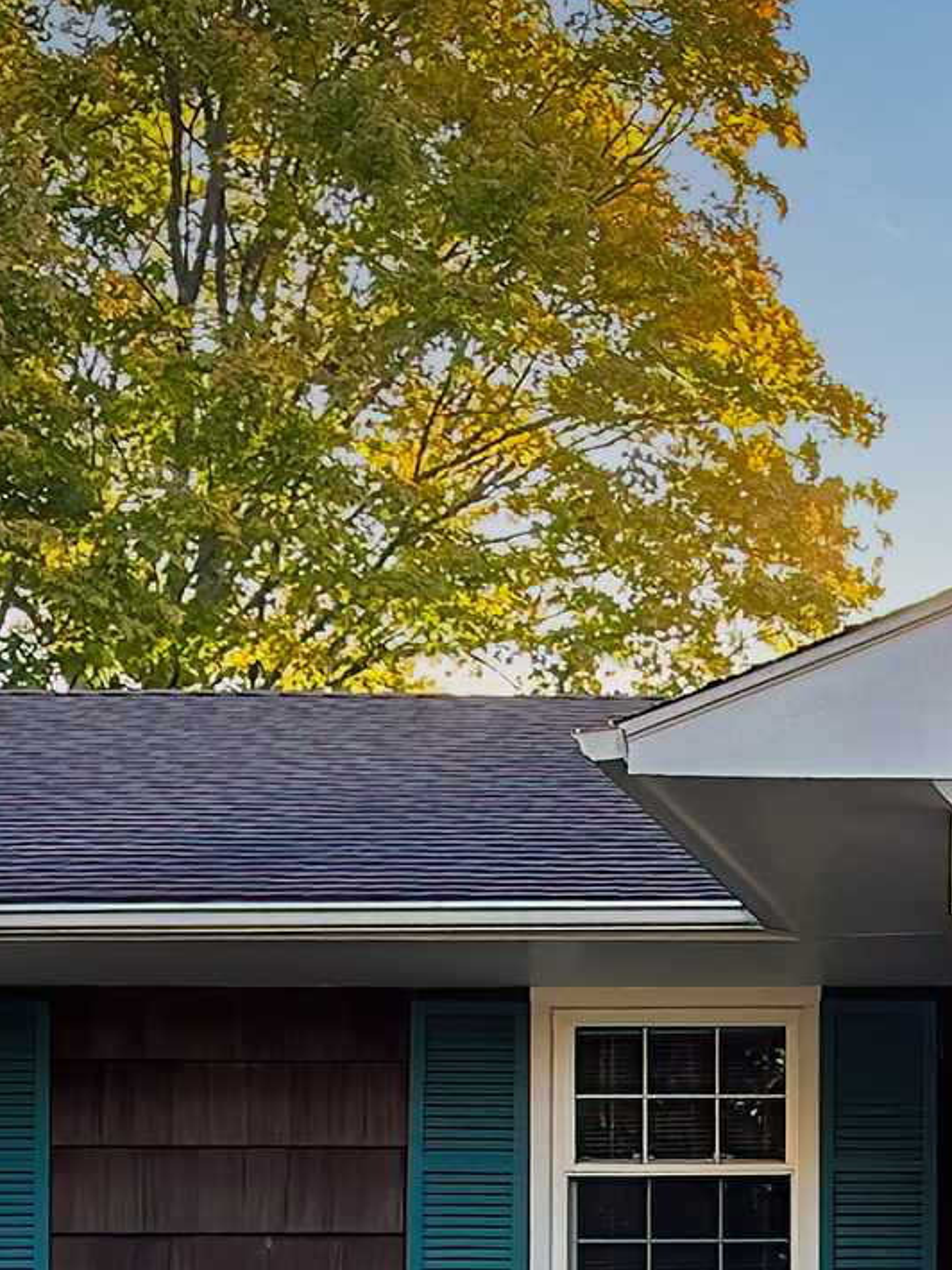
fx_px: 3812
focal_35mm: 104
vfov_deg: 18.4
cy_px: 1302
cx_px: 1702
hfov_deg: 12.9
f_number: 1.78
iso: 80
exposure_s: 1/446
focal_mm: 6.86
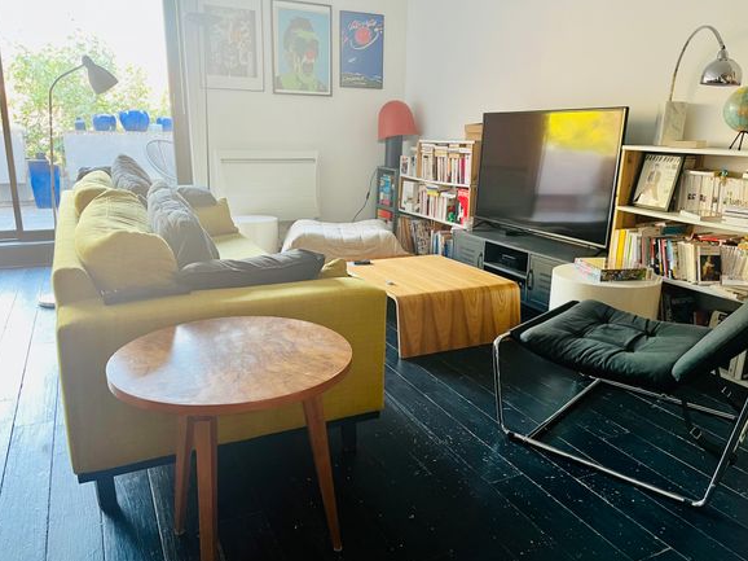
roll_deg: -0.2
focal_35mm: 27
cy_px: 281
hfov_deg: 65.3
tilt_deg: -15.9
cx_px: 380
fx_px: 583
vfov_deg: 51.3
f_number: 1.6
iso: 320
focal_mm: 5.1
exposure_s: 1/60
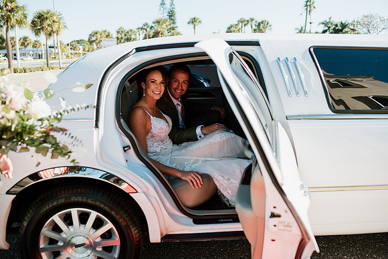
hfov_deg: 54.4
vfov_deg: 37.9
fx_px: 377
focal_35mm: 35
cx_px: 194
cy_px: 130
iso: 100
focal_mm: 35
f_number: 2.8
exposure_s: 1/800
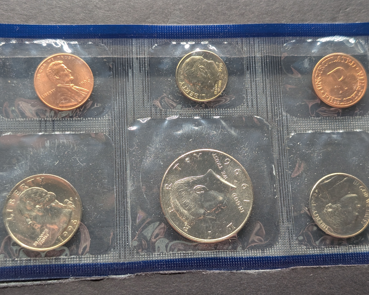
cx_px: 183
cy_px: 147
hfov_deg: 36.7
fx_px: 557
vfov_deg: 29.7
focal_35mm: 51
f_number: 1.68
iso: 77
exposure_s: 1/47.1
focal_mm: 6.9
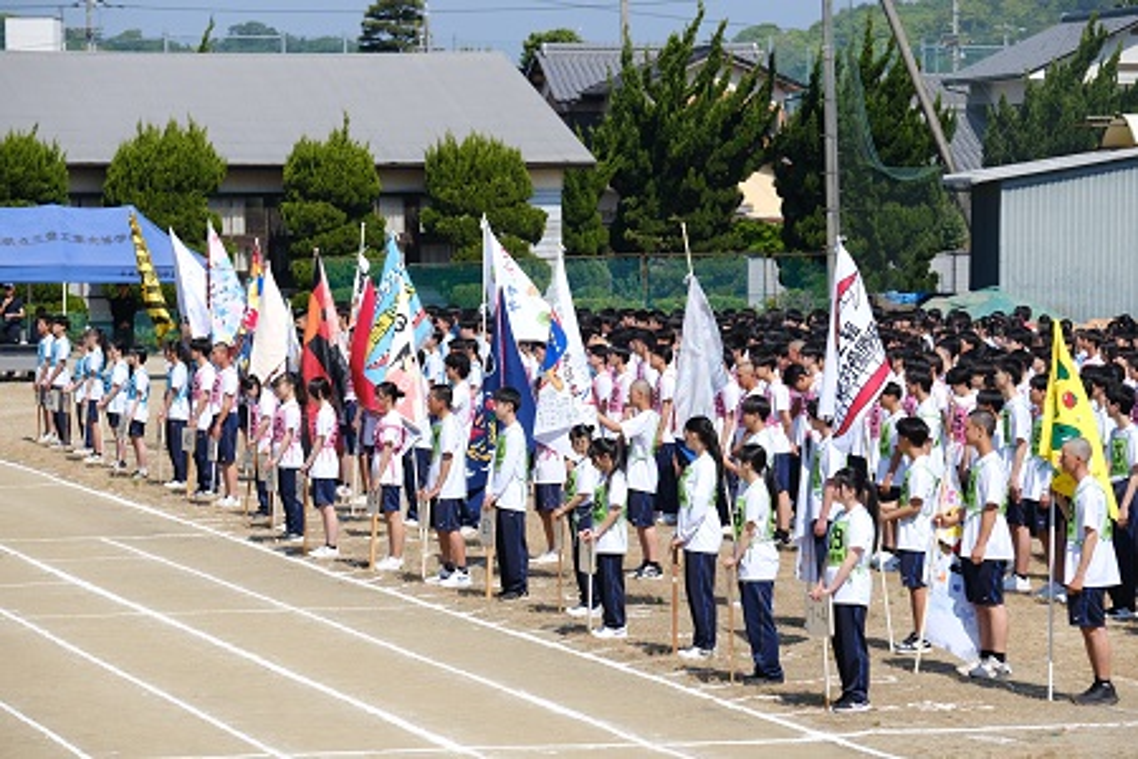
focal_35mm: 159
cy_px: 380
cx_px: 569
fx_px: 5026
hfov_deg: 12.9
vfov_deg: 8.6
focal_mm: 106
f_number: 6.4
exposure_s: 1/500
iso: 160
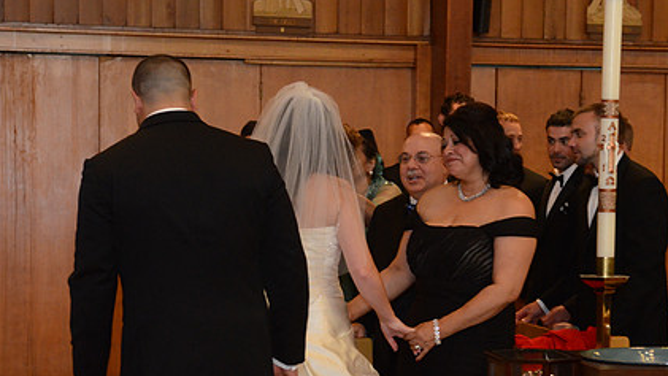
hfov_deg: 18.0
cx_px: 457
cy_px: 290
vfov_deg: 10.2
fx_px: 2103
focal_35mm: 119
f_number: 5.6
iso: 2500
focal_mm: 55
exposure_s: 1/60
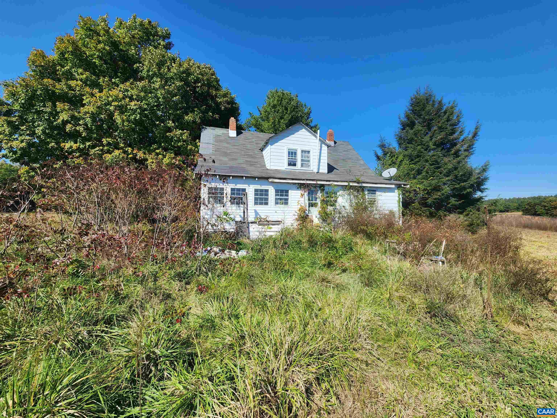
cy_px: 209
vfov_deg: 89.9
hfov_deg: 106.2
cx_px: 278
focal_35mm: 13
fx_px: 209
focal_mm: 2.2
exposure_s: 1/1636
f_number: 2.2
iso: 50
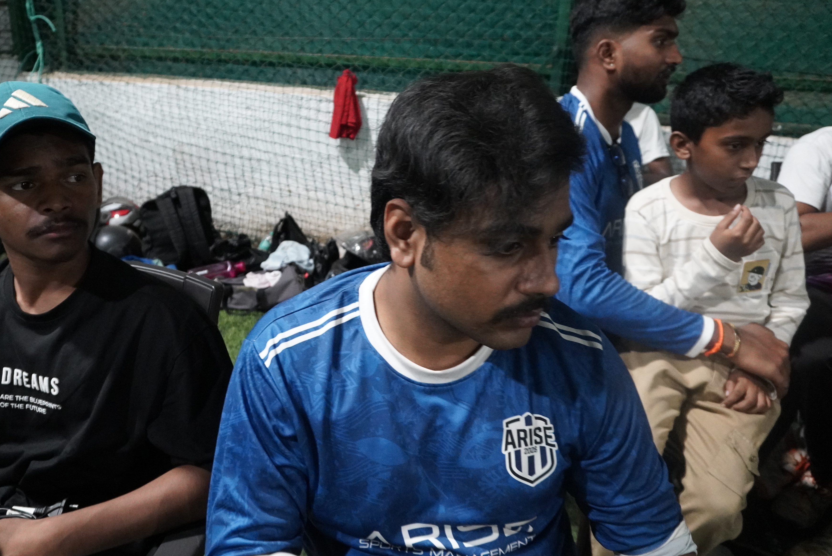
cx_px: 345
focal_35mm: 29
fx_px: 671
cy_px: 254
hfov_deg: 63.2
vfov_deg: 45.0
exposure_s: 1/200
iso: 5000
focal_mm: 16
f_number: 3.5
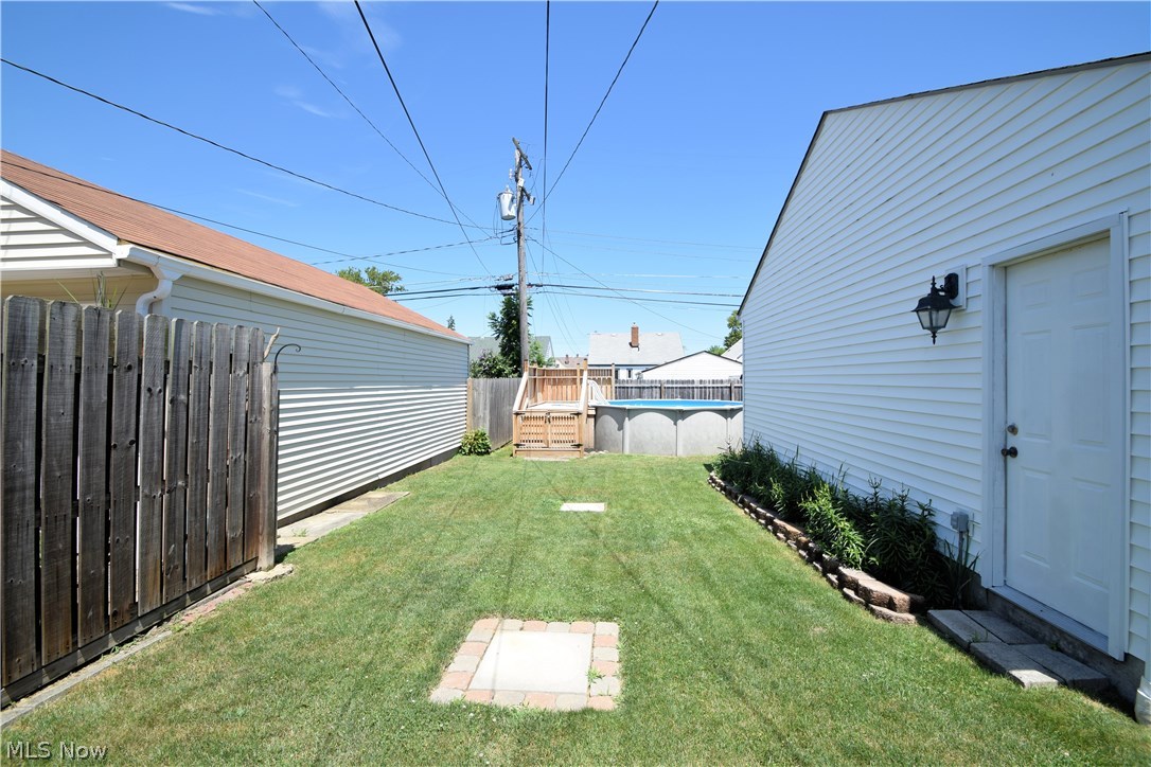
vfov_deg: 77.3
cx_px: 576
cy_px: 384
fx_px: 480
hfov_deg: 100.4
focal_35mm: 15
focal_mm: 10
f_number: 9
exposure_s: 1/320
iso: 200
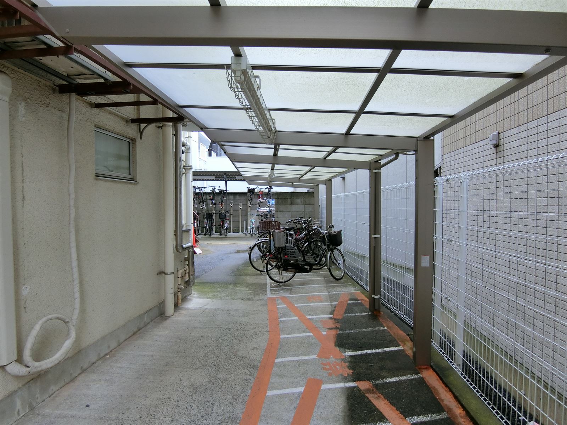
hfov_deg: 84.7
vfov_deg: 68.7
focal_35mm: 19
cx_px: 284
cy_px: 212
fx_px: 311
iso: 125
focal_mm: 4.06
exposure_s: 1/125
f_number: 2.7
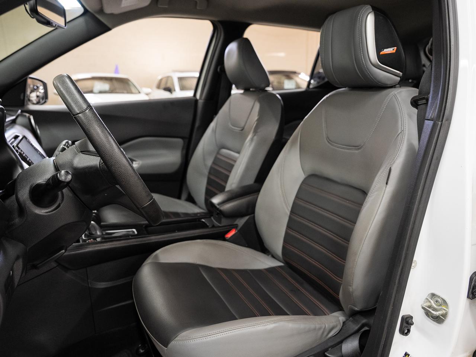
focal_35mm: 26
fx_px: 357
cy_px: 178
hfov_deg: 67.4
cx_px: 238
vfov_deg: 53.1
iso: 640
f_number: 4.5
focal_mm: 24
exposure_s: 1/40
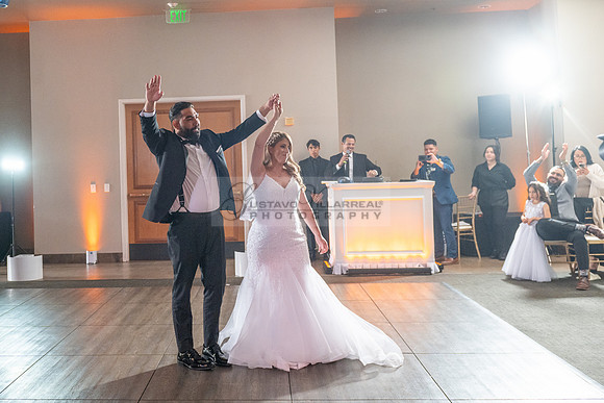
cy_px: 151
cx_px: 214
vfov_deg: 35.0
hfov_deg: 50.2
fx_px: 636
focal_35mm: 38
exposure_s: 1/160
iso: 800
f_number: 3.5
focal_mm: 24
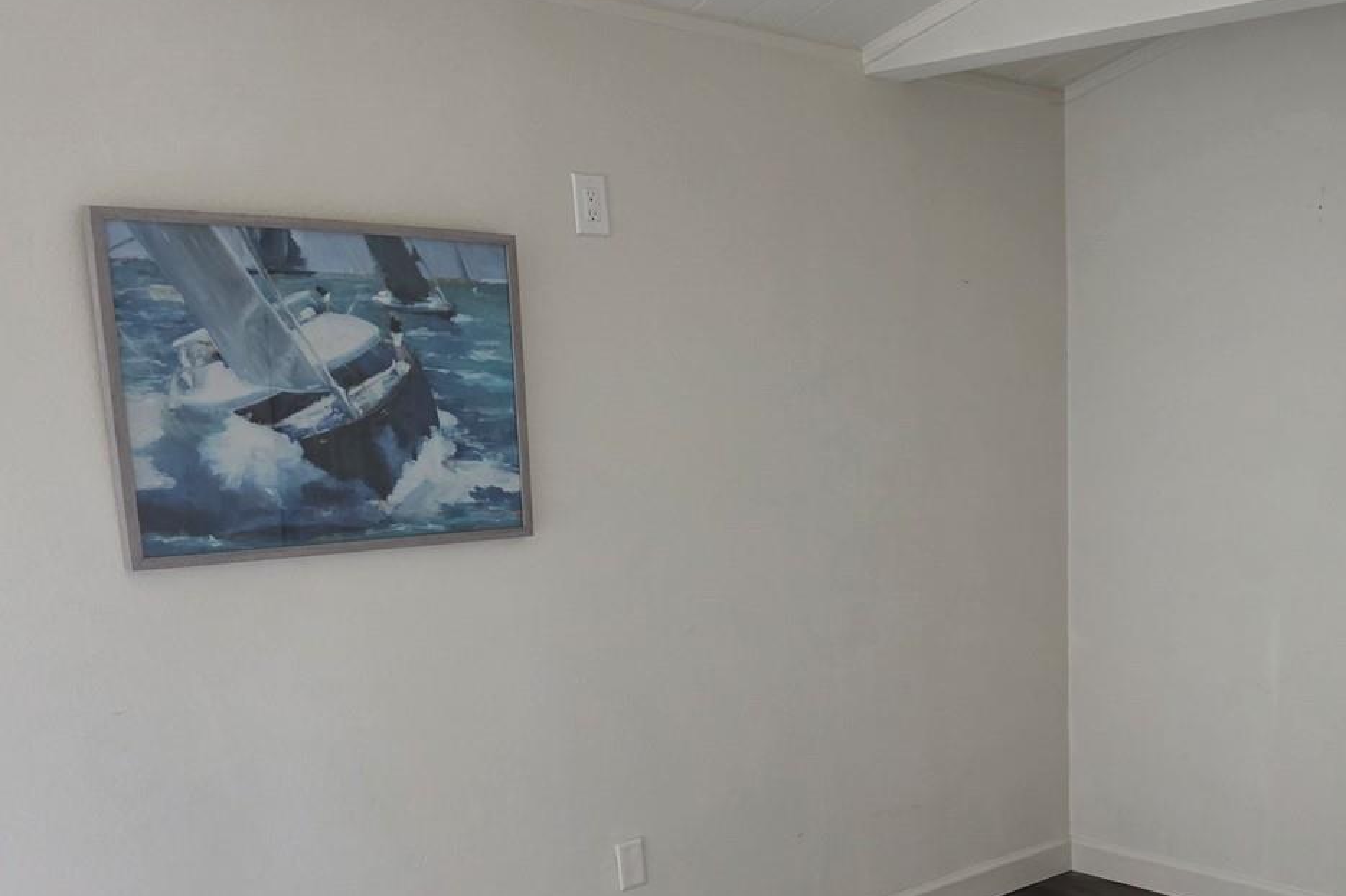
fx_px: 1532
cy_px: 683
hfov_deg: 45.0
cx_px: 1084
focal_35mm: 41
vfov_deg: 32.0
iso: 400
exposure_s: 1/120
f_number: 1.7
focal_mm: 6.3
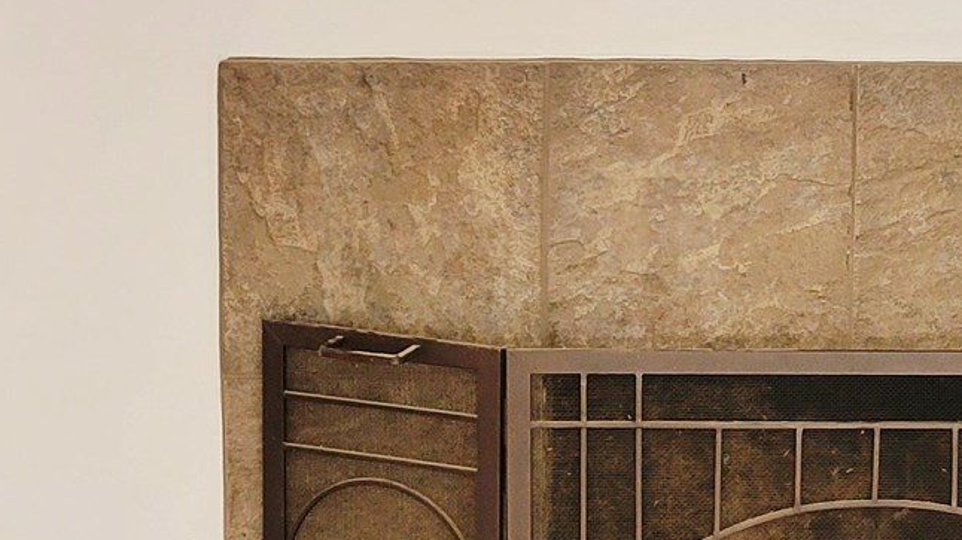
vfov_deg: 11.8
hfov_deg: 20.9
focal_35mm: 101
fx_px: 2576
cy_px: -88
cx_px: 767
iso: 160
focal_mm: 5.4
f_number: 1.8
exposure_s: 1/120
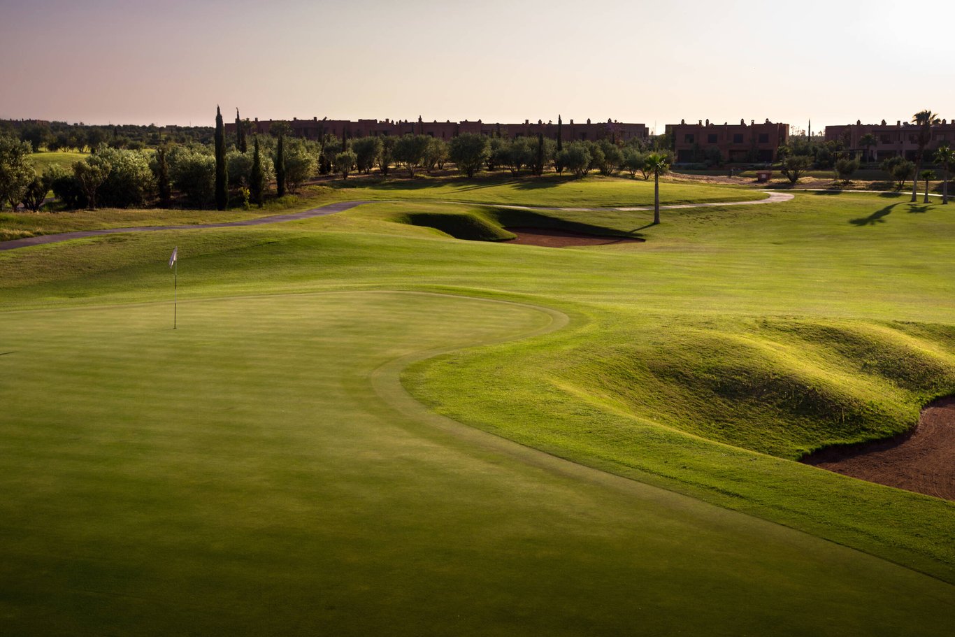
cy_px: 318
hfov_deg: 39.6
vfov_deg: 27.0
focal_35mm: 50
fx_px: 1326
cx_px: 478
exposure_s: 1/125
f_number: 8
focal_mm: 50
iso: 100
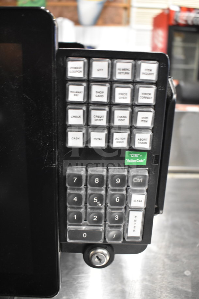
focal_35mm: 32
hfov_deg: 41.7
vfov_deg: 59.5
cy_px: 150
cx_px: 100
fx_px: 261
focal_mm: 21
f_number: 3.8
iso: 2800
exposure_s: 1/30
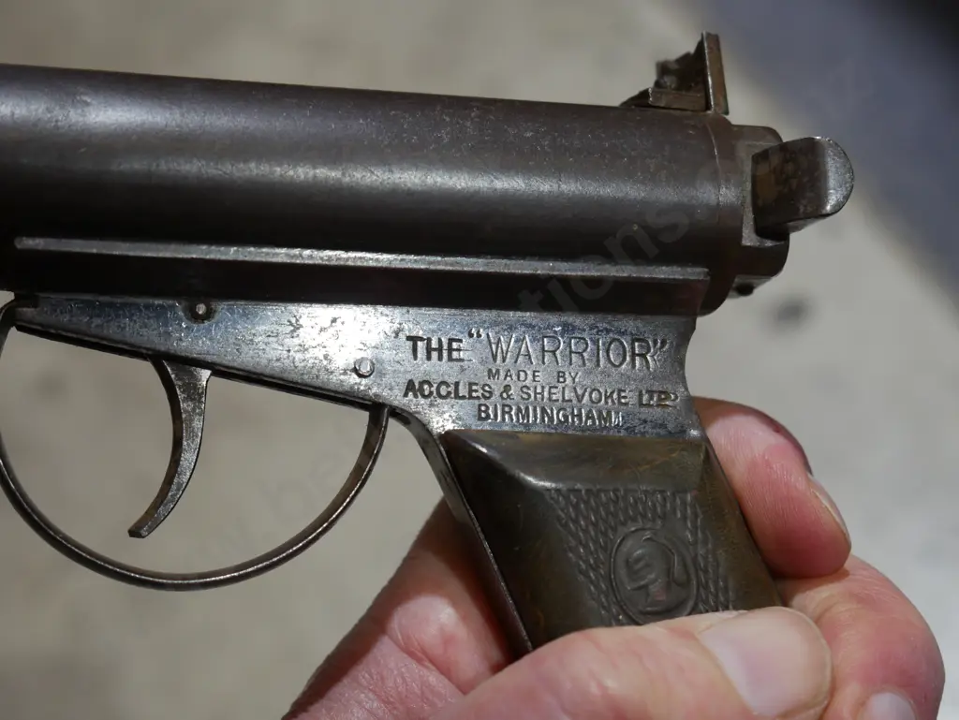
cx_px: 480
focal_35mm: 62
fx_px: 1718
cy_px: 360
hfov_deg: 31.2
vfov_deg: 23.7
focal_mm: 31
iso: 500
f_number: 5.4
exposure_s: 1/80
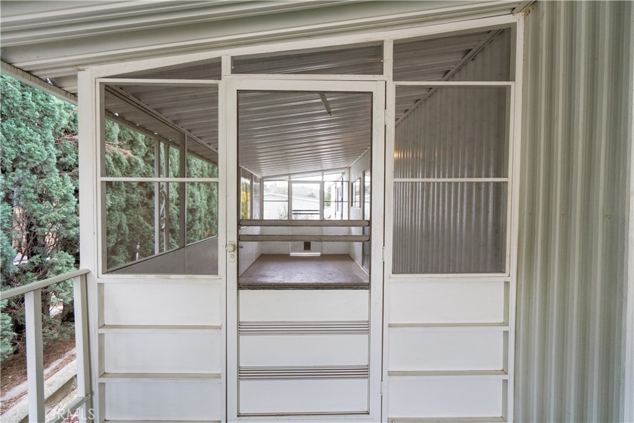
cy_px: 212
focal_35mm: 16
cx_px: 317
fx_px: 282
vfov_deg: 73.8
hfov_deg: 96.7
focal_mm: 16
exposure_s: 1/100
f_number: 5
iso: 1000
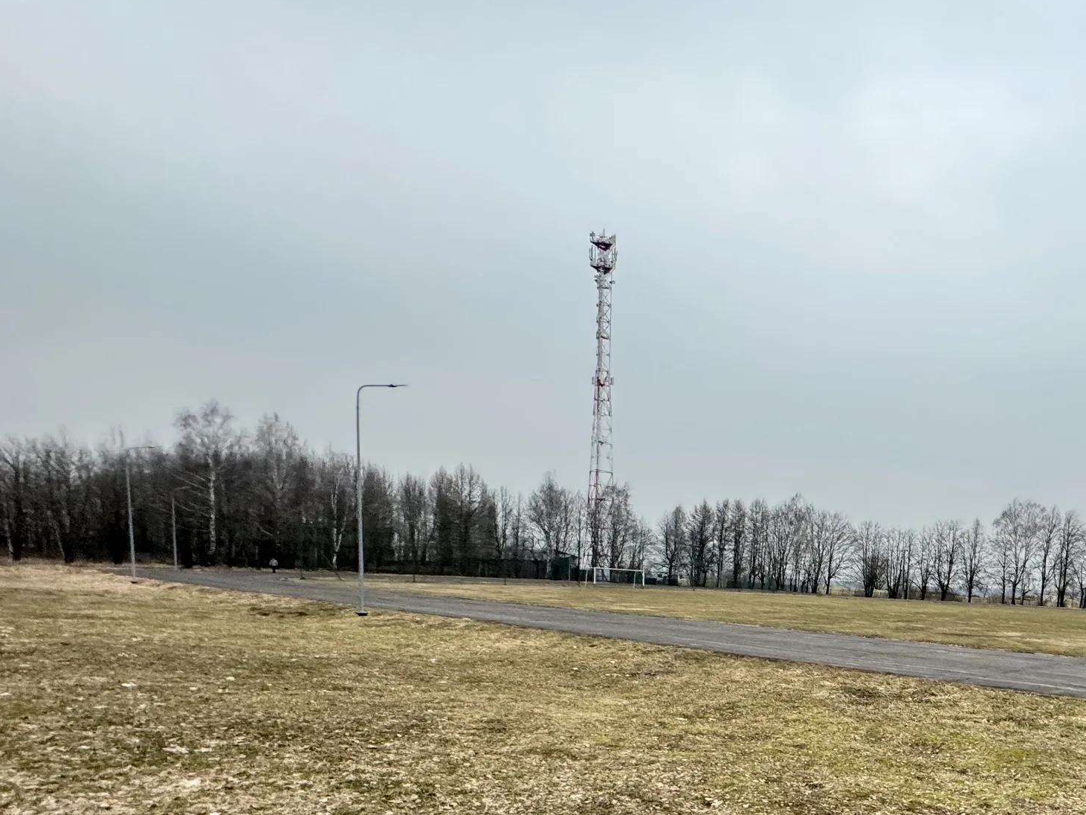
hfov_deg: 67.7
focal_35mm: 23
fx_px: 722
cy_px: 661
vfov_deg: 54.5
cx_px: 852
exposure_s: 1/99
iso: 250
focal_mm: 2.22
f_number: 2.2
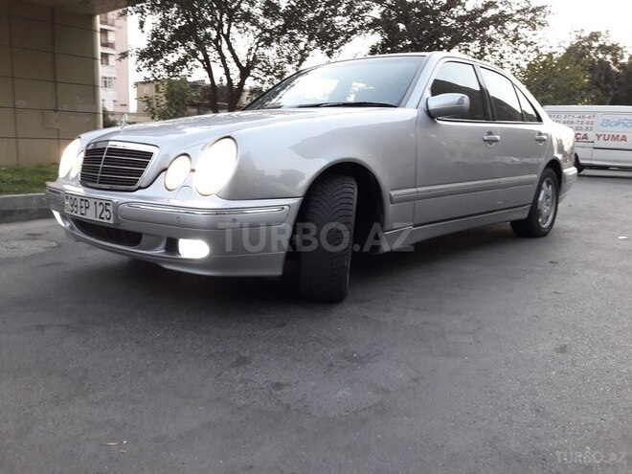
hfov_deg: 63.4
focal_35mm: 28
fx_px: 511
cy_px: 237
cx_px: 316
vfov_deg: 49.7
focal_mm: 3.7
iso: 160
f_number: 1.9
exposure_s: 1/33
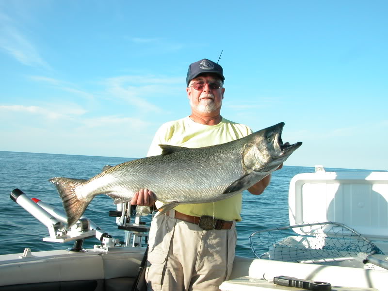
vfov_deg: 40.7
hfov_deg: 52.6
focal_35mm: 35
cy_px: 146
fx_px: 392
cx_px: 194
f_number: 5.6
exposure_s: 1/255
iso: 100
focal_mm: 8.9
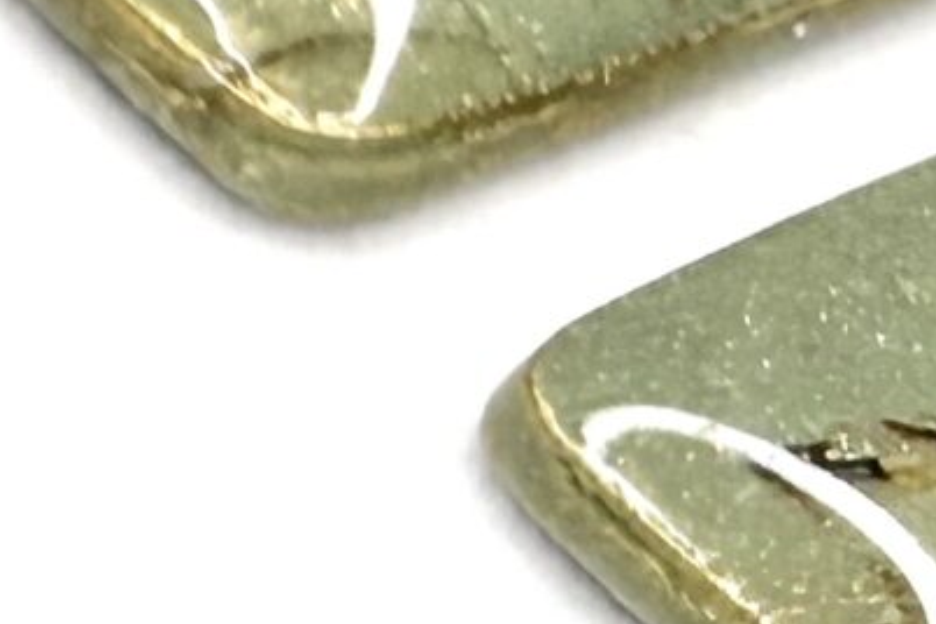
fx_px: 4134
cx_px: -1090
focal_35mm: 159
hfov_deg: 11.3
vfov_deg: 8.3
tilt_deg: -56.4
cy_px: 1094
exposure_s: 1/120
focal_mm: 2.22
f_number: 2.2
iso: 80
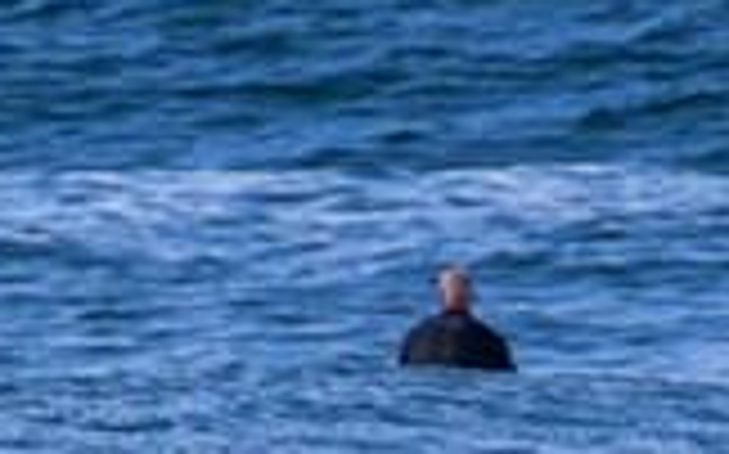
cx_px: 922
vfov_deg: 0.4
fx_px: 58092
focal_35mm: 2926
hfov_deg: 0.7
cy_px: 753
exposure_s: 1/2000
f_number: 11
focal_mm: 800
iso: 2500
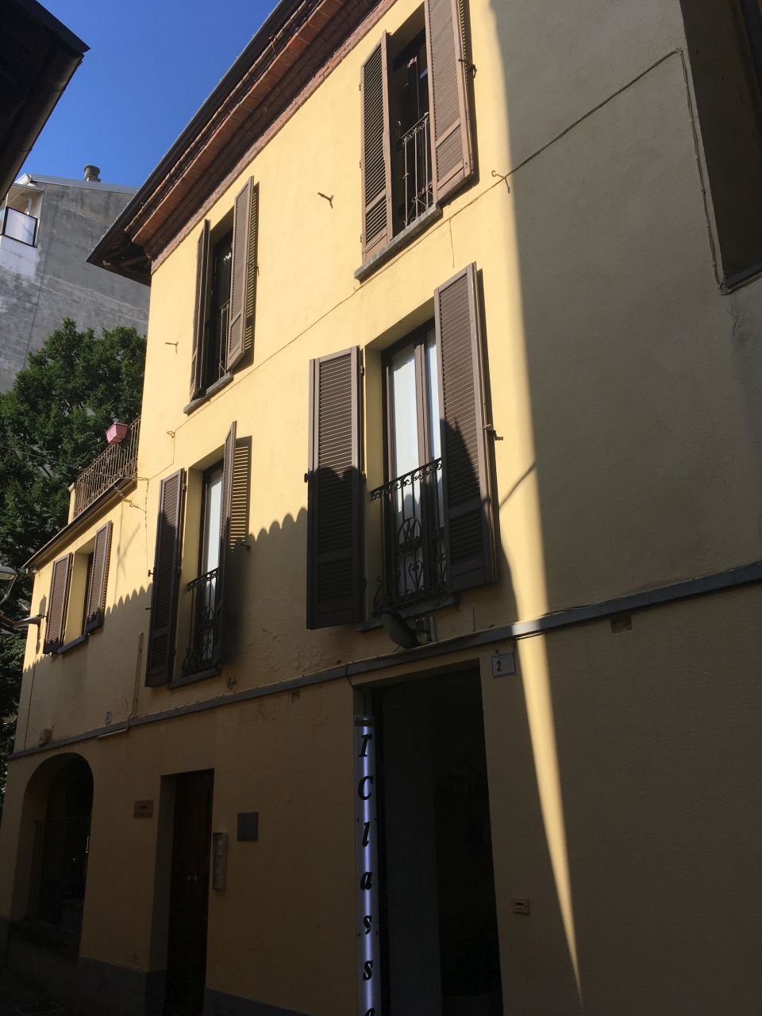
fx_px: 851
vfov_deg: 61.7
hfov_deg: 48.2
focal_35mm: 29
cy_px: 508
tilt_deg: +21.0
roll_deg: +2.0
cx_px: 381
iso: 25
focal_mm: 4.15
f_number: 2.2
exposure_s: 1/1603
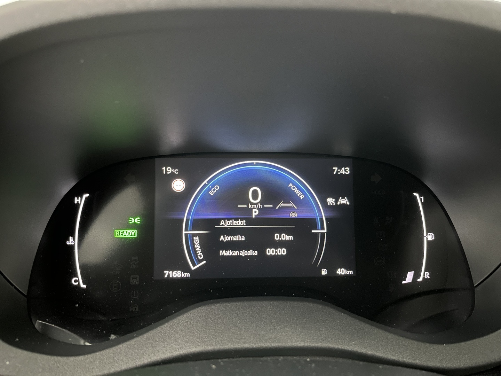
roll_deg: -3.2
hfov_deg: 67.3
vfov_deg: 53.1
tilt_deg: -20.9
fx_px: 376
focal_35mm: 26
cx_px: 250
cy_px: 188
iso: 640
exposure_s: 1/10
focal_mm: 5.1
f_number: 1.6
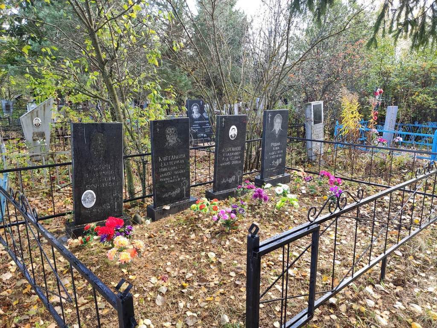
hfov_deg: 67.3
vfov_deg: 53.1
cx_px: 218
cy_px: 164
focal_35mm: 26
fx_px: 328
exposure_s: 1/100
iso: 126
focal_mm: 4.77
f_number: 1.75
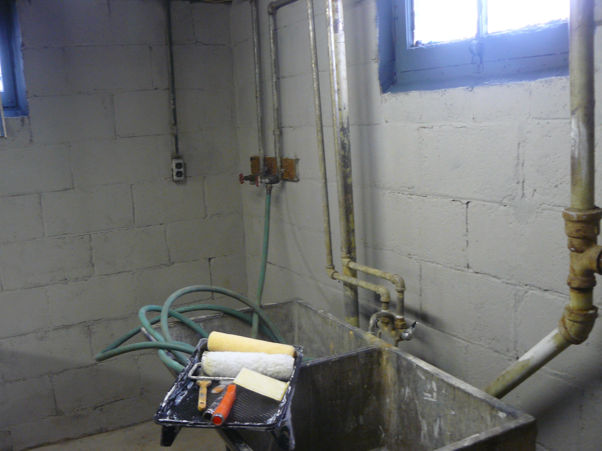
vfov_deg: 39.7
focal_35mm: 36
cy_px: 226
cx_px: 301
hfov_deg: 51.4
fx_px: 626
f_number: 2.8
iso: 200
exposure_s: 1/6
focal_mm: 6
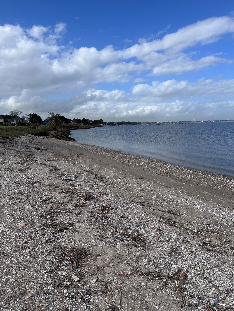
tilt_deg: -7.2
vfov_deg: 71.6
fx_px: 216
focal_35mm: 24
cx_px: 117
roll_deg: +1.2
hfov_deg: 56.8
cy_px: 156
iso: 80
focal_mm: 6.86
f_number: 1.78
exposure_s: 1/7042
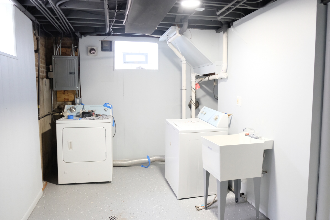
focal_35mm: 27
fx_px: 247
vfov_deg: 47.9
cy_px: 110
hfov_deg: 67.4
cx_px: 165
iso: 3200
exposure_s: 1/60
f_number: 2.8
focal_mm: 18
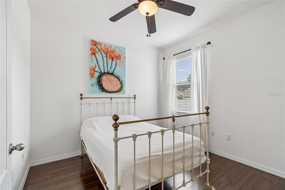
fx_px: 119
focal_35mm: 15
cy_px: 95
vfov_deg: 77.3
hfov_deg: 100.4
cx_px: 142
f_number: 7.1
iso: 100
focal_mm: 10
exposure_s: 1/5
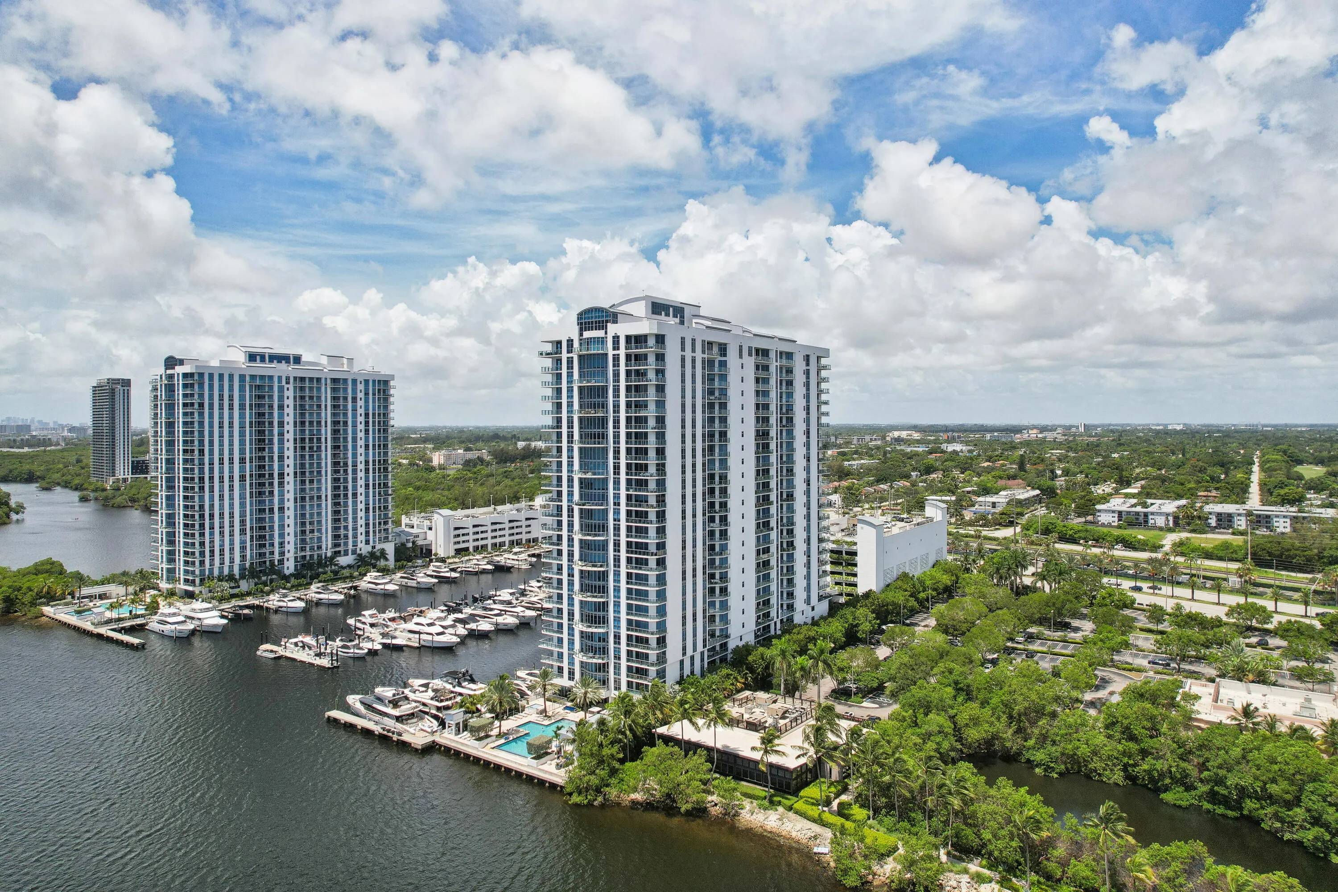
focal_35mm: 22
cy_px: 446
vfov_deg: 57.2
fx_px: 818
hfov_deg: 78.6
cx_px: 669
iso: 110
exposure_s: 1/800
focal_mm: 8.4
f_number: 2.8
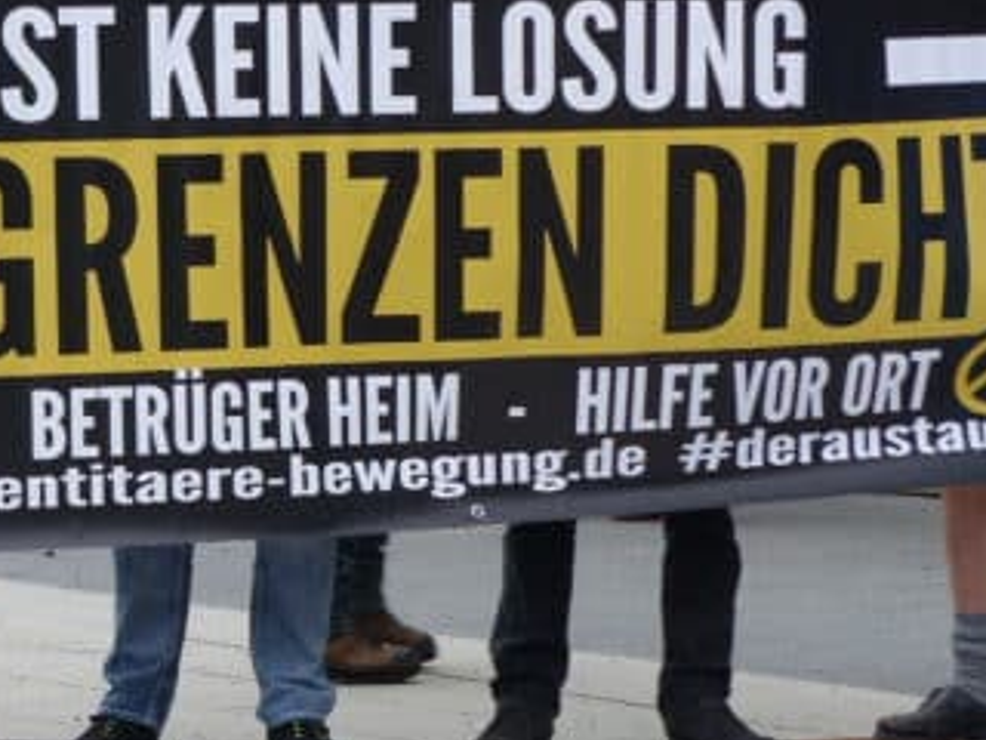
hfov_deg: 12.9
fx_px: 4301
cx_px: 59
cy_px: 367
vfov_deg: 9.8
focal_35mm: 151
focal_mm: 11.4
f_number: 3.5
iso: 100
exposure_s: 1/125
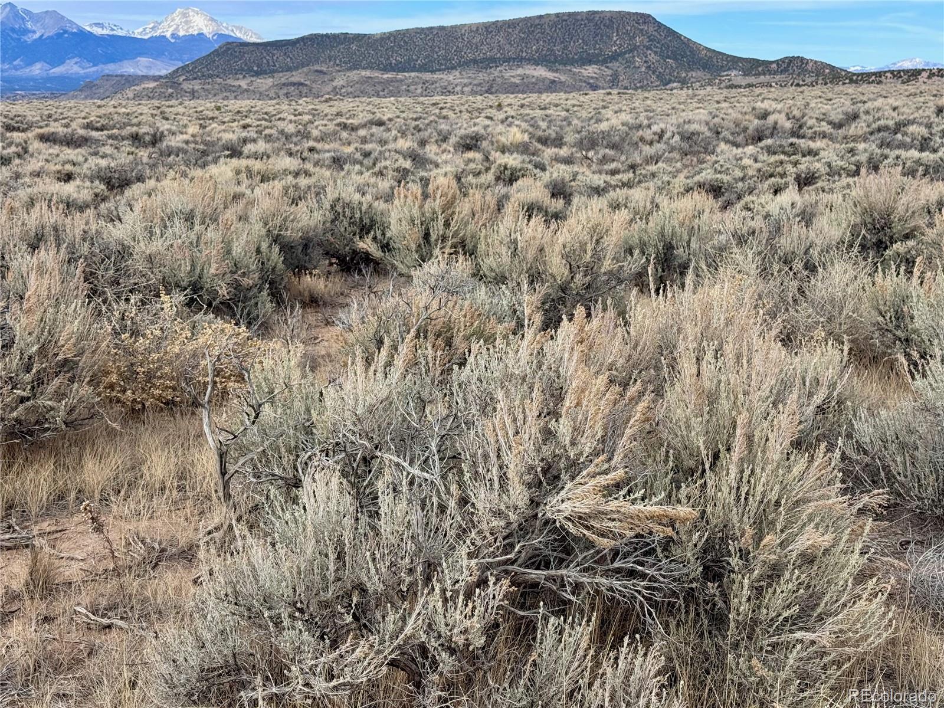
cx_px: 472
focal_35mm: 48
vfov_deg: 30.3
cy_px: 354
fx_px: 1309
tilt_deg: -11.9
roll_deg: -0.4
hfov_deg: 39.7
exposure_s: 1/2611
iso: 64
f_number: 1.78
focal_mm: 6.76
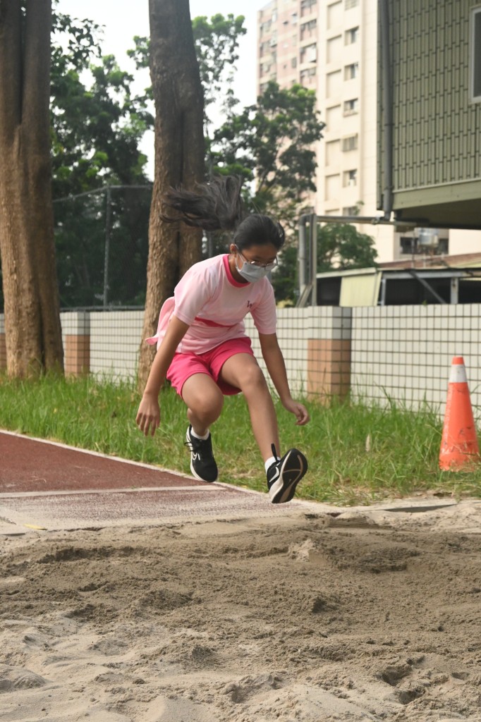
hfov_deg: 20.1
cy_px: 361
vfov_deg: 29.9
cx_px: 240
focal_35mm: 68
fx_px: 1354
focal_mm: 45
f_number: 6
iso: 2000
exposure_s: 1/2500
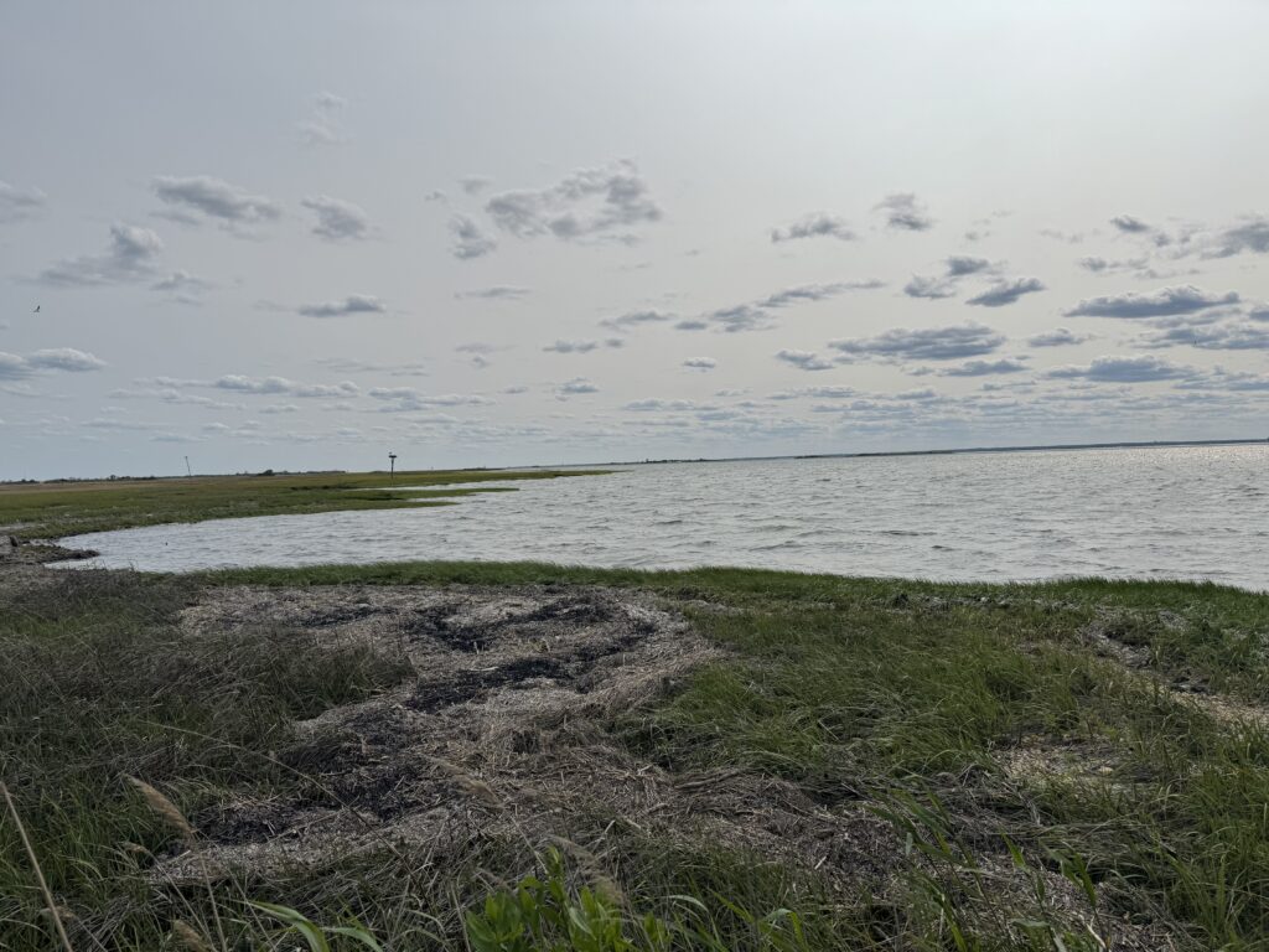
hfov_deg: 71.6
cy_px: 476
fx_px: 880
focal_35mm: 24
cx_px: 634
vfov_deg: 56.8
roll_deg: +2.0
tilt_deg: -1.4
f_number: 1.78
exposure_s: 1/12346
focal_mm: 6.76
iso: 50
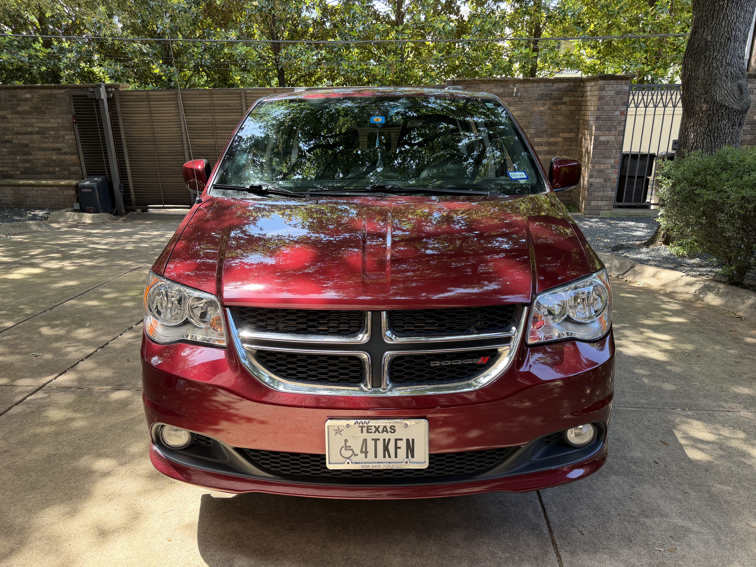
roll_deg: +0.4
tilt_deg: -18.8
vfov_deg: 56.8
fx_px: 524
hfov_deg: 71.6
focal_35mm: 24
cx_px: 378
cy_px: 284
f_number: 1.78
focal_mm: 6.76
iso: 100
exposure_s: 1/195
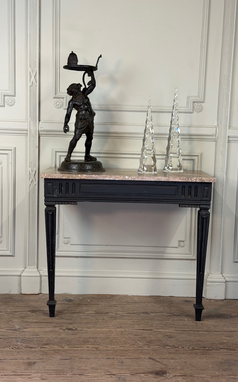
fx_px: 529
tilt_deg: -6.7
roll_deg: -1.0
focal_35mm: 51
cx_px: 122
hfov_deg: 25.3
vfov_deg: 39.6
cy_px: 191
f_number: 1.78
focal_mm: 6.76
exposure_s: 1/50
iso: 125
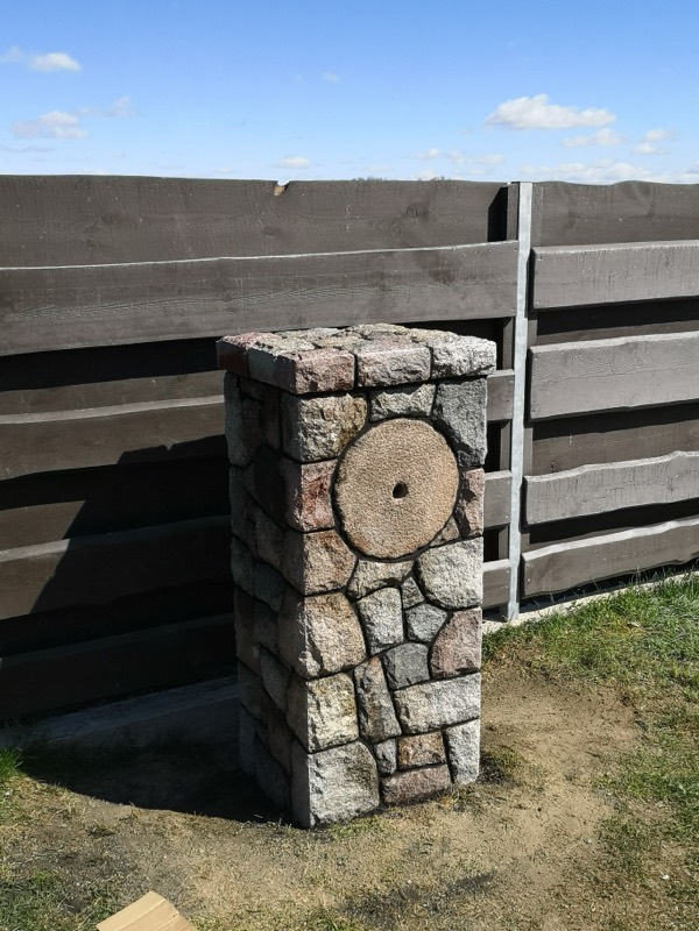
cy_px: 466
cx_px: 350
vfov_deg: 52.6
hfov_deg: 40.7
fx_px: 942
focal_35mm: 35
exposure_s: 1/1946
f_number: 1.8
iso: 50
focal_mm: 5.58
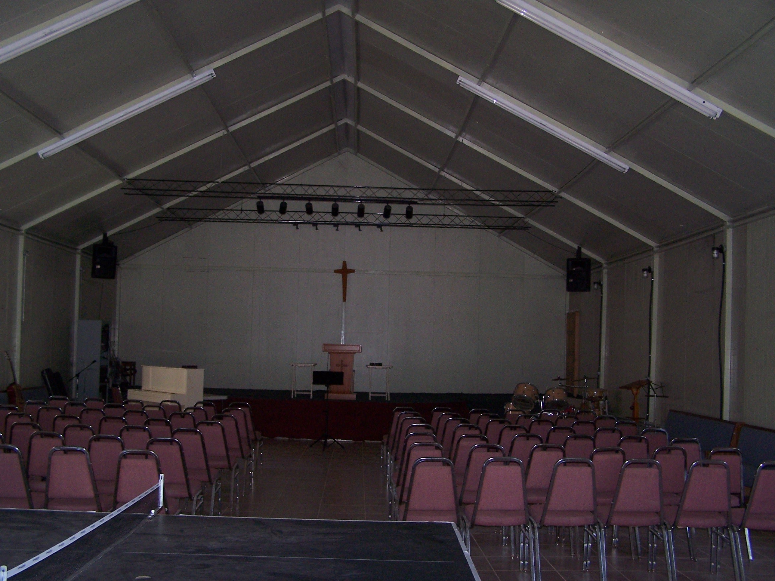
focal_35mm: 38
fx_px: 851
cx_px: 388
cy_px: 290
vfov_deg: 37.7
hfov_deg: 49.0
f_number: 2.8
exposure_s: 1/60
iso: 140
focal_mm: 6.3
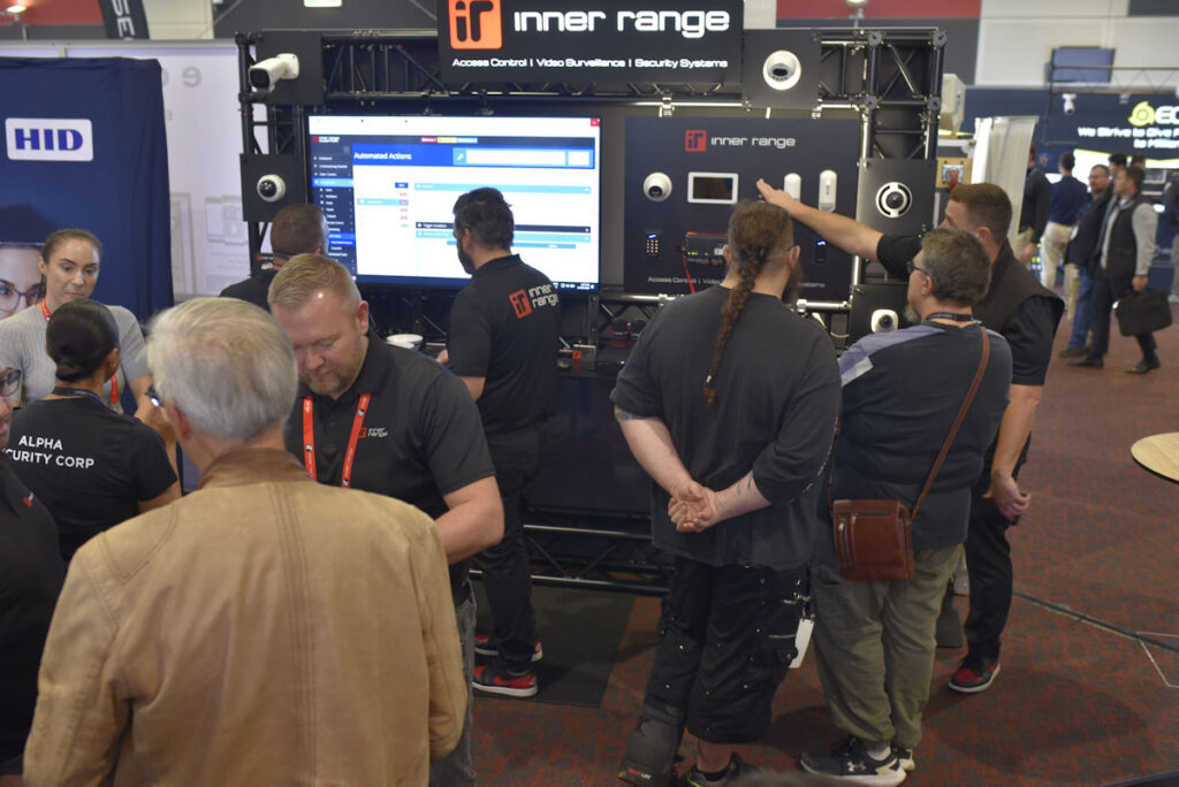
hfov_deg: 54.4
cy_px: 394
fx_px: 1147
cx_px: 590
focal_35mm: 35
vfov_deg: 37.9
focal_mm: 35
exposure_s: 1/60
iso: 800
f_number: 4
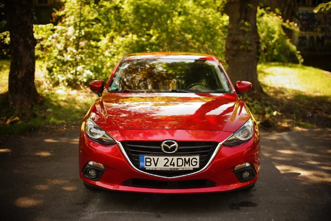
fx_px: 460
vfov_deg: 27.0
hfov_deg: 39.6
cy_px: 110
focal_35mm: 50
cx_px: 166
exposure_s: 1/833
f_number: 2
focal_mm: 50
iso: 125
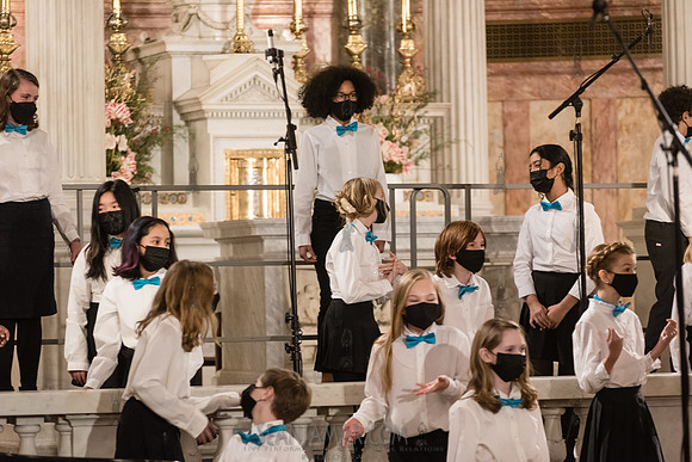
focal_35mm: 185
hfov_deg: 11.1
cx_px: 346
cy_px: 231
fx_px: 3557
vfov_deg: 7.4
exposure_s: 1/125
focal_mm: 185
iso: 4000
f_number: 5
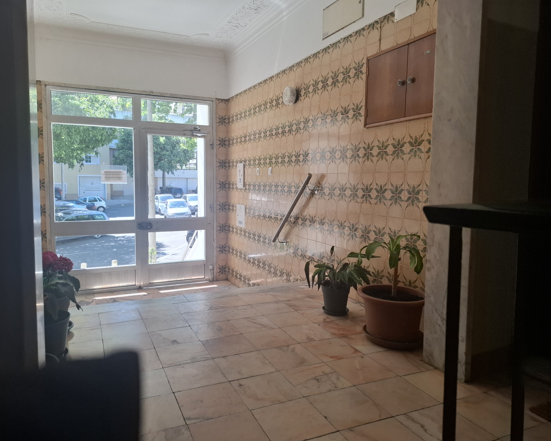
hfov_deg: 70.3
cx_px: 264
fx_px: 391
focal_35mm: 24
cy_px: 220
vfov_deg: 58.8
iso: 50
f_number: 1.8
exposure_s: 1/173
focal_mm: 5.54
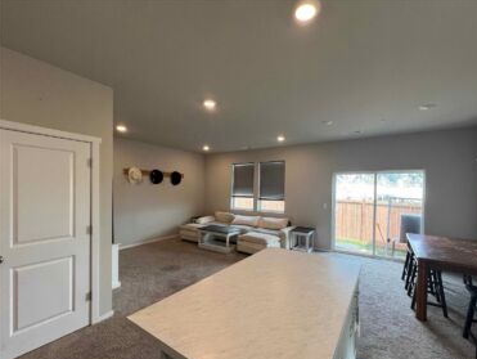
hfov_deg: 101.8
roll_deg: -0.6
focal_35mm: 14
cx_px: 256
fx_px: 193
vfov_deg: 85.7
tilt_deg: -1.1
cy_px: 190
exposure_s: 1/120
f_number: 1.8
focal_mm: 1.57
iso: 125
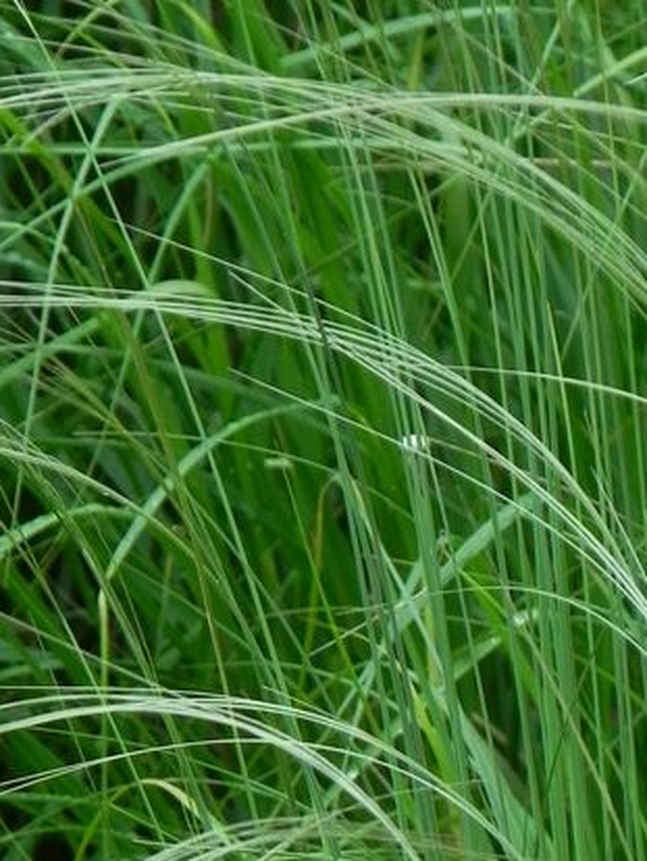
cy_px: 632
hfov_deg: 2.0
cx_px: 223
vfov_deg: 2.7
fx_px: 18124
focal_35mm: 728
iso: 160
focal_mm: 67.2
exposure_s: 1/125
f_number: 5
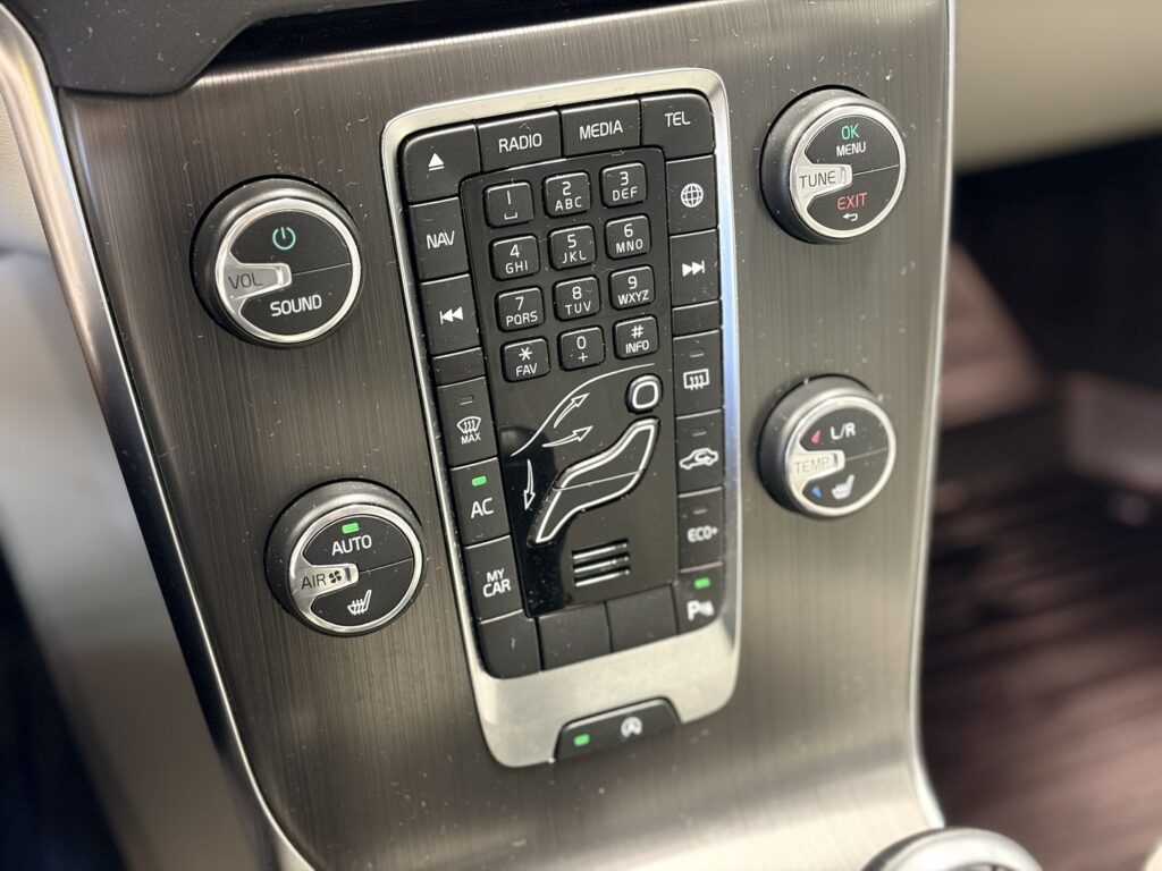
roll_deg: -2.8
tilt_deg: -39.2
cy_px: 436
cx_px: 581
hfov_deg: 36.8
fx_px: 1746
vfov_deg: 28.0
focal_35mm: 52
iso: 320
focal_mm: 5.96
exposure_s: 1/21
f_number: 1.6
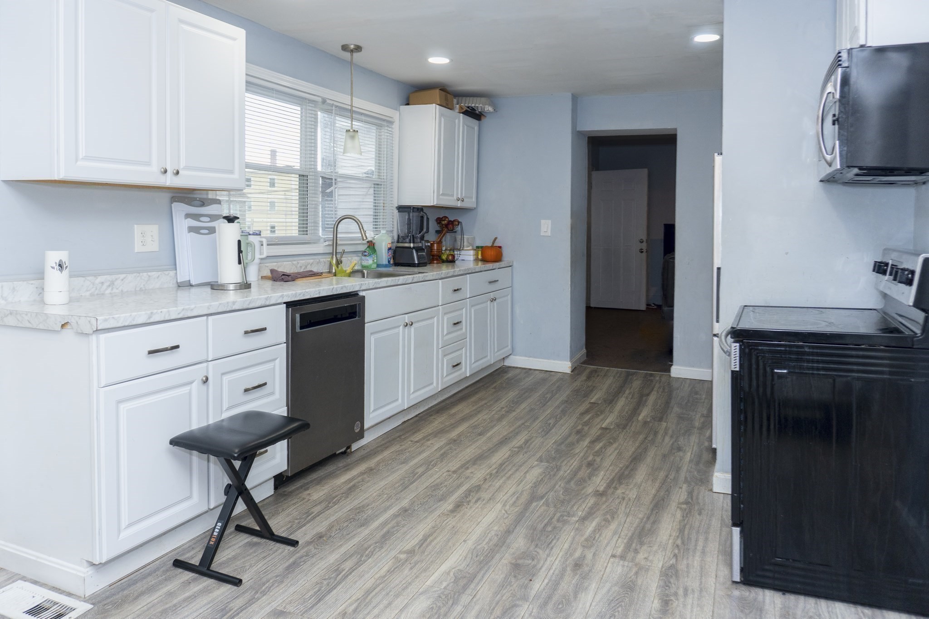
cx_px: 464
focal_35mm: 24
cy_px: 310
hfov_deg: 73.7
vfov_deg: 53.1
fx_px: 619
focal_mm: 16
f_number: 3.5
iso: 400
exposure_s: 1/125
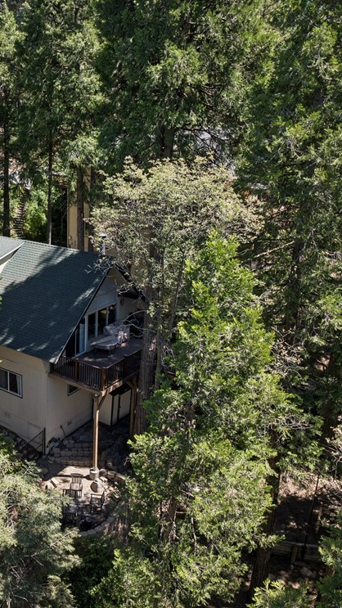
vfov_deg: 55.3
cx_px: 47
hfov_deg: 31.6
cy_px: 298
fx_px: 580
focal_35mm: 36
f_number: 2.8
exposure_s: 1/30
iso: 110
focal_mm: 12.3
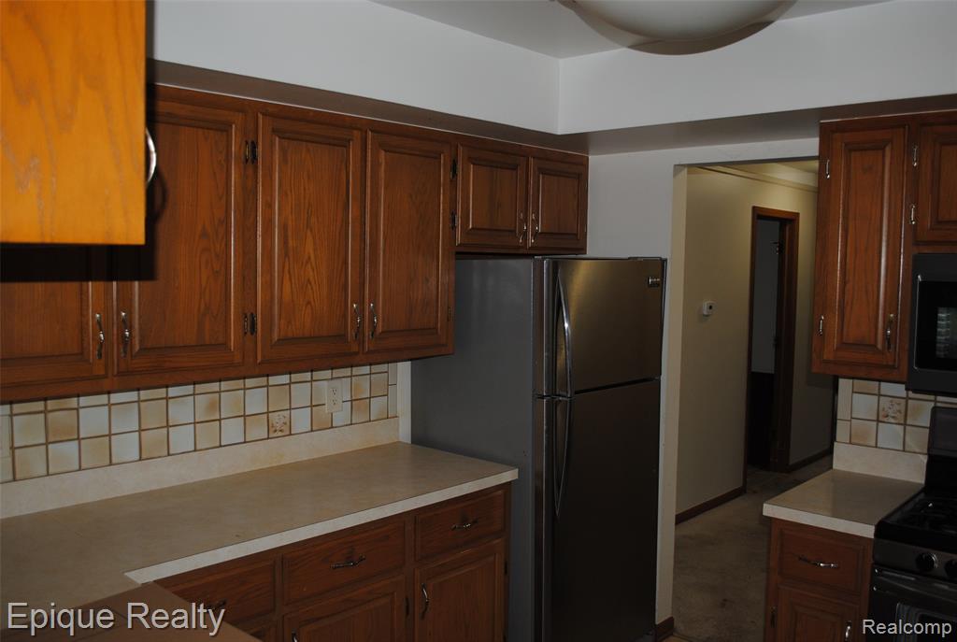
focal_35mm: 30
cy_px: 321
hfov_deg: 61.8
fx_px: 799
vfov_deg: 43.8
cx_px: 478
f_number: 3.8
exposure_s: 1/60
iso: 200
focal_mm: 20
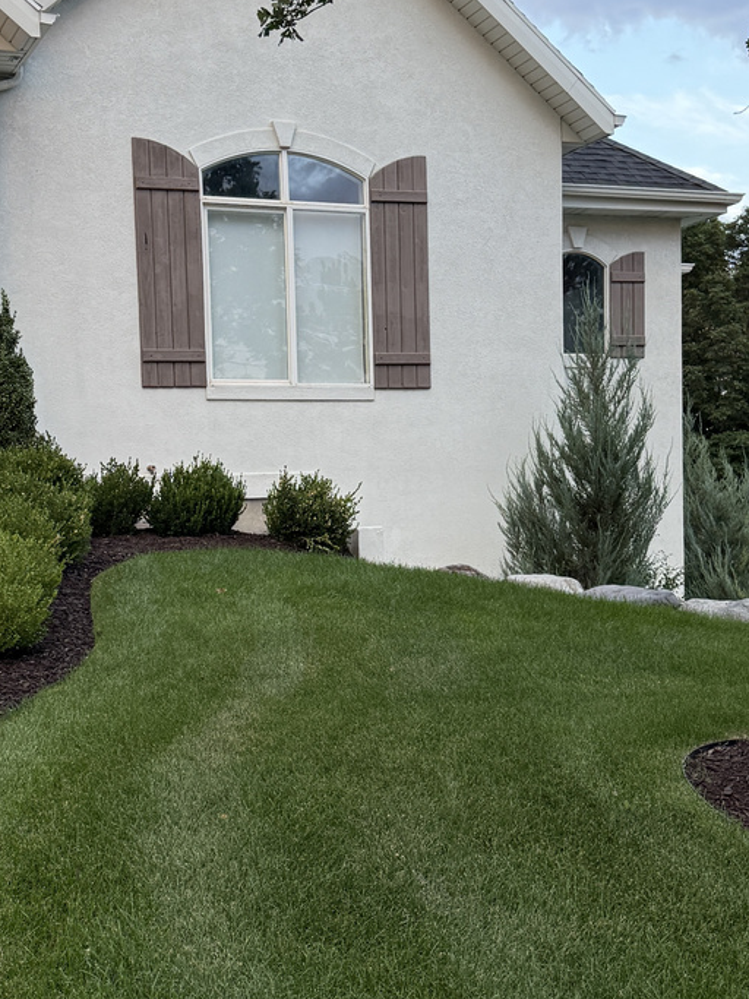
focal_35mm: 54
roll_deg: +1.9
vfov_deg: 35.4
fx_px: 1558
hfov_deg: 27.0
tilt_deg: -2.1
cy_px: 600
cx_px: 319
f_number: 1.78
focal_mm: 6.76
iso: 200
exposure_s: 1/233
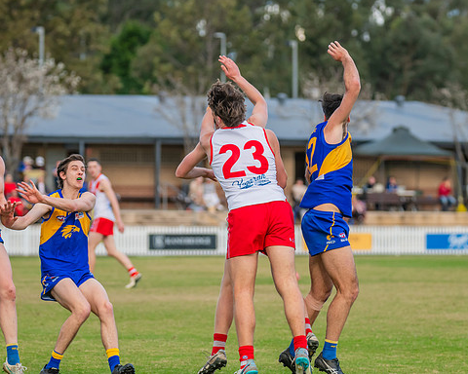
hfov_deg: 7.1
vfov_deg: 5.6
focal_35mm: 274
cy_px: 173
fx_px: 3795
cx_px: 208
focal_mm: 210
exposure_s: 1/1250
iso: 800
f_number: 5
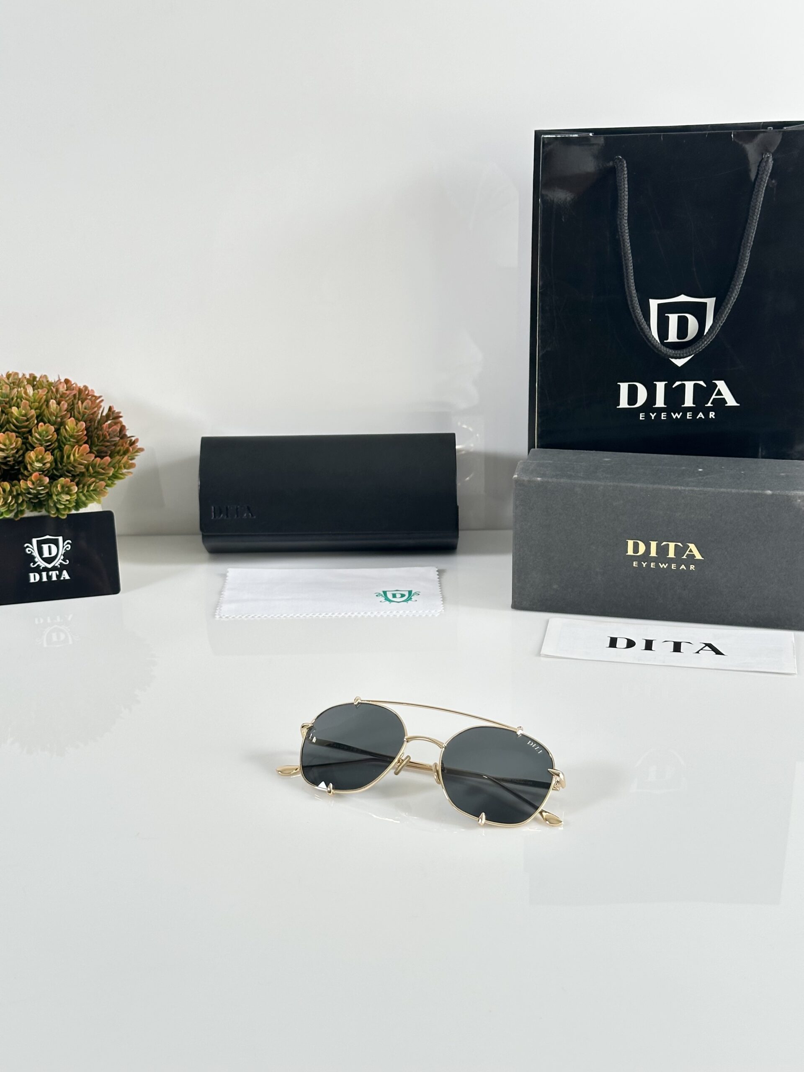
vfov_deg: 39.7
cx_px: 402
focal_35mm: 48
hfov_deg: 30.3
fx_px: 1486
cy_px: 536
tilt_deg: -21.3
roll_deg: +0.8
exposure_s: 1/99
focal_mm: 6.86
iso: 80
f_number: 1.78
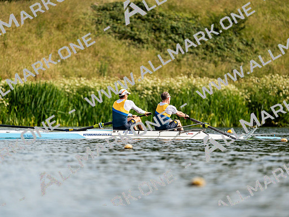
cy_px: 108
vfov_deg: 2.3
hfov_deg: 3.0
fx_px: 5479
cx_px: 155
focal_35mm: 656
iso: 250
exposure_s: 1/2000
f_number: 6.3
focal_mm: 600
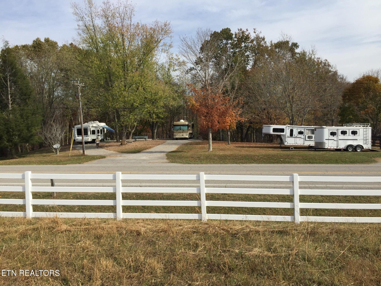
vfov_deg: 48.2
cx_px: 190
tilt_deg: -3.1
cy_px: 143
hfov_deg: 61.7
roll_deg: +0.2
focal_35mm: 29
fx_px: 319
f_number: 2.2
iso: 32
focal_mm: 4.15
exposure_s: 1/2475
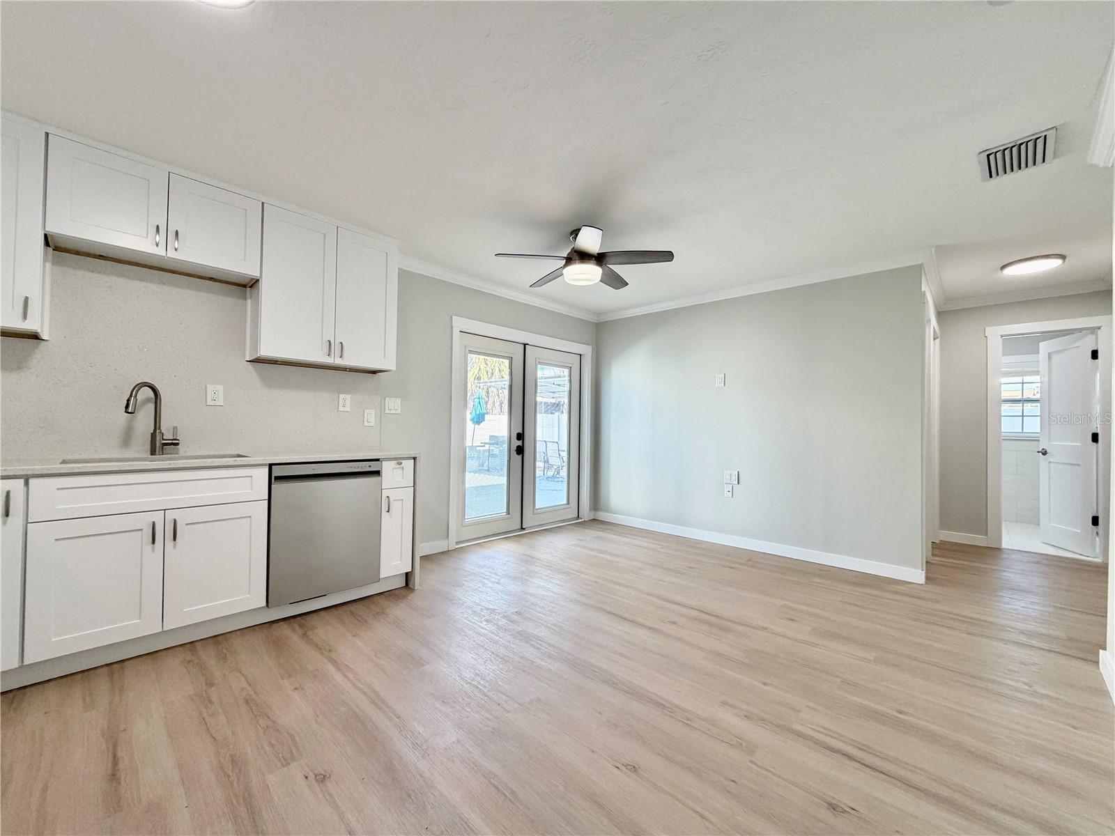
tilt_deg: +1.3
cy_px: 418
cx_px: 558
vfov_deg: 85.7
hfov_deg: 102.1
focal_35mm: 14
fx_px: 451
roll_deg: -0.8
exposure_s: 1/120
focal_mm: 2.22
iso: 250
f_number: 2.2
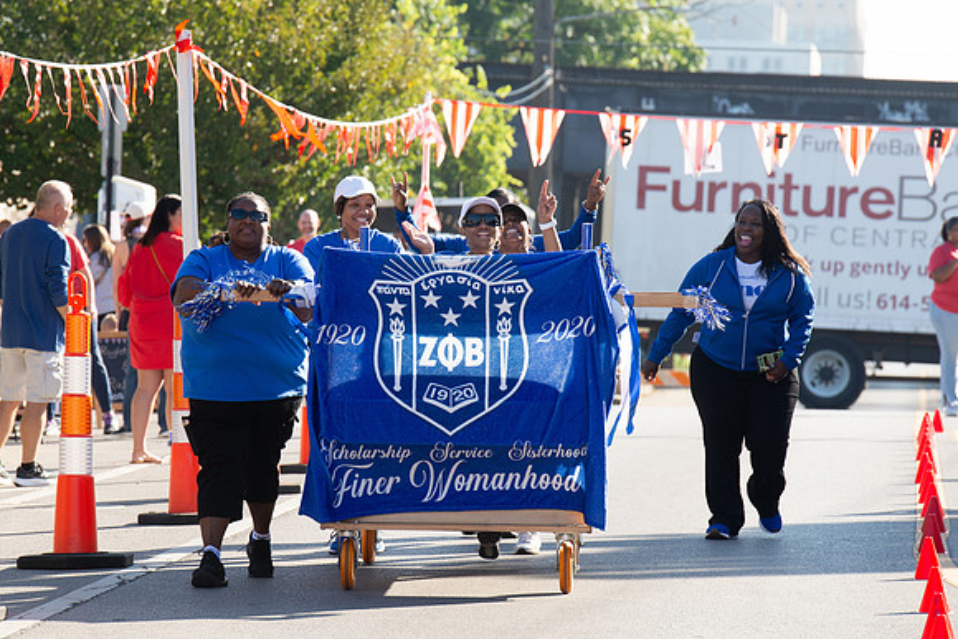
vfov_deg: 5.5
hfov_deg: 8.3
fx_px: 6594
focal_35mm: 248
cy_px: 318
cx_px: 443
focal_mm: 200
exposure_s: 1/250
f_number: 7.1
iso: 200
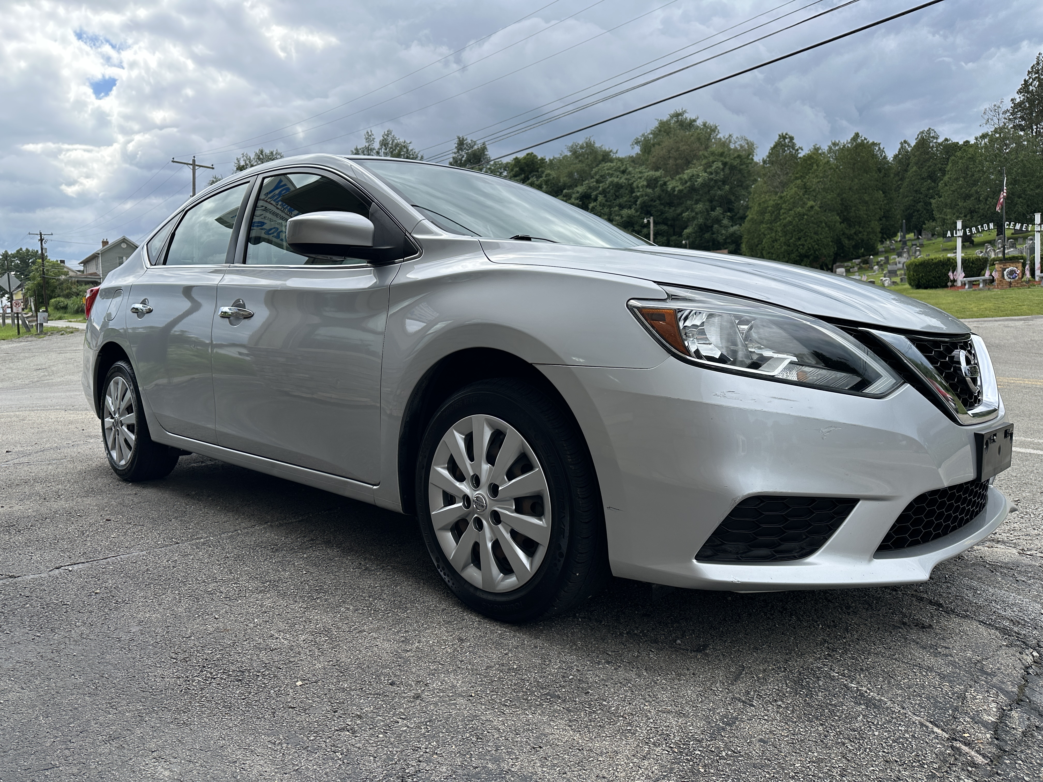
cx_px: 522
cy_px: 391
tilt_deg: -4.0
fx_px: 723
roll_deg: +1.7
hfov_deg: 71.6
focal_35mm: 24
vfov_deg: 56.8
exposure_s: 1/2252
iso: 80
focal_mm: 6.86
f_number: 1.78
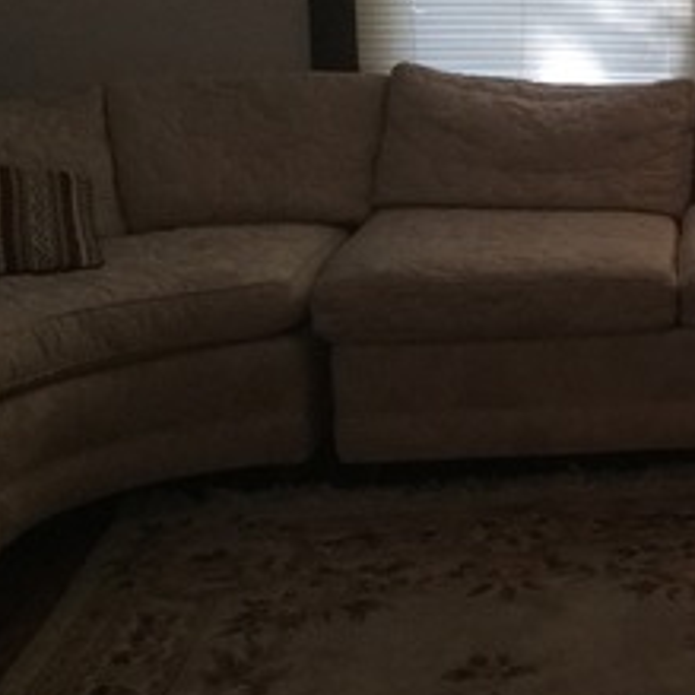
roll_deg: -2.0
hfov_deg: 19.3
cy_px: 133
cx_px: 1000
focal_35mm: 80
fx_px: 1817
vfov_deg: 21.4
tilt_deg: -10.0
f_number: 2.4
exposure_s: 1/30
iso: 125
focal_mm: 3.3
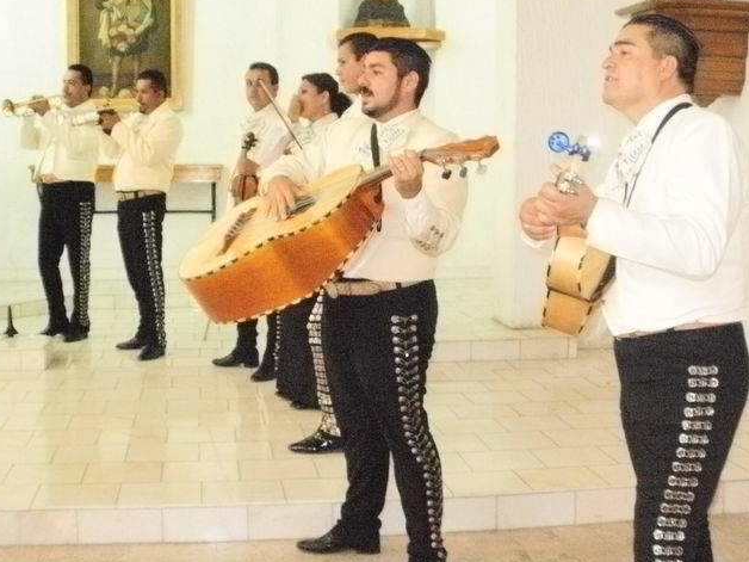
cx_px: 370
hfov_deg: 36.2
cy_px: 278
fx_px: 1147
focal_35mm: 53
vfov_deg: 27.5
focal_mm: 9.1
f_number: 4.4
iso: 1600
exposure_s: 1/40
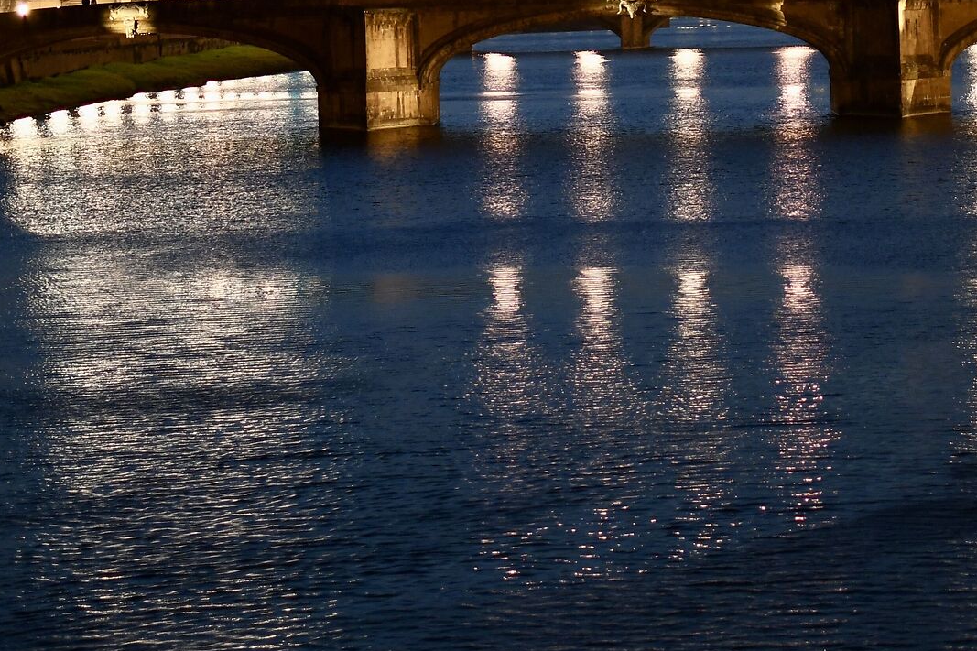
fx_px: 3175
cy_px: -49
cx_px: 659
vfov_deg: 11.6
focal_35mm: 117
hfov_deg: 17.4
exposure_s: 1/13
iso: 800
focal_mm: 35
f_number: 1.8
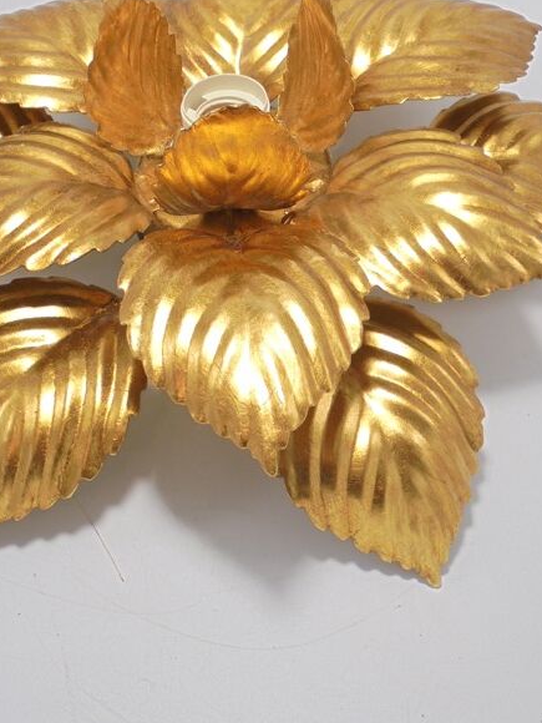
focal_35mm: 45
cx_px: 252
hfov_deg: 32.2
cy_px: 217
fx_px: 939
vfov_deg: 41.3
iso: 100
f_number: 3.7
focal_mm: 5.3
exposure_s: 1/50
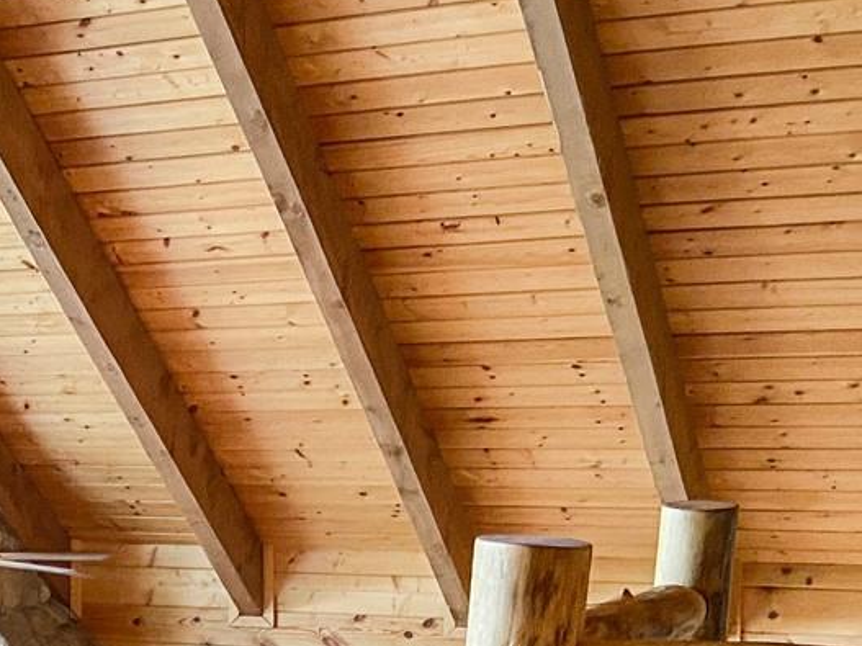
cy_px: 932
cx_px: -211
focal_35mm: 79
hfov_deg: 22.5
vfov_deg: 17.1
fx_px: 1967
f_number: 1.8
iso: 100
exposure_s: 1/60
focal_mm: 4.25
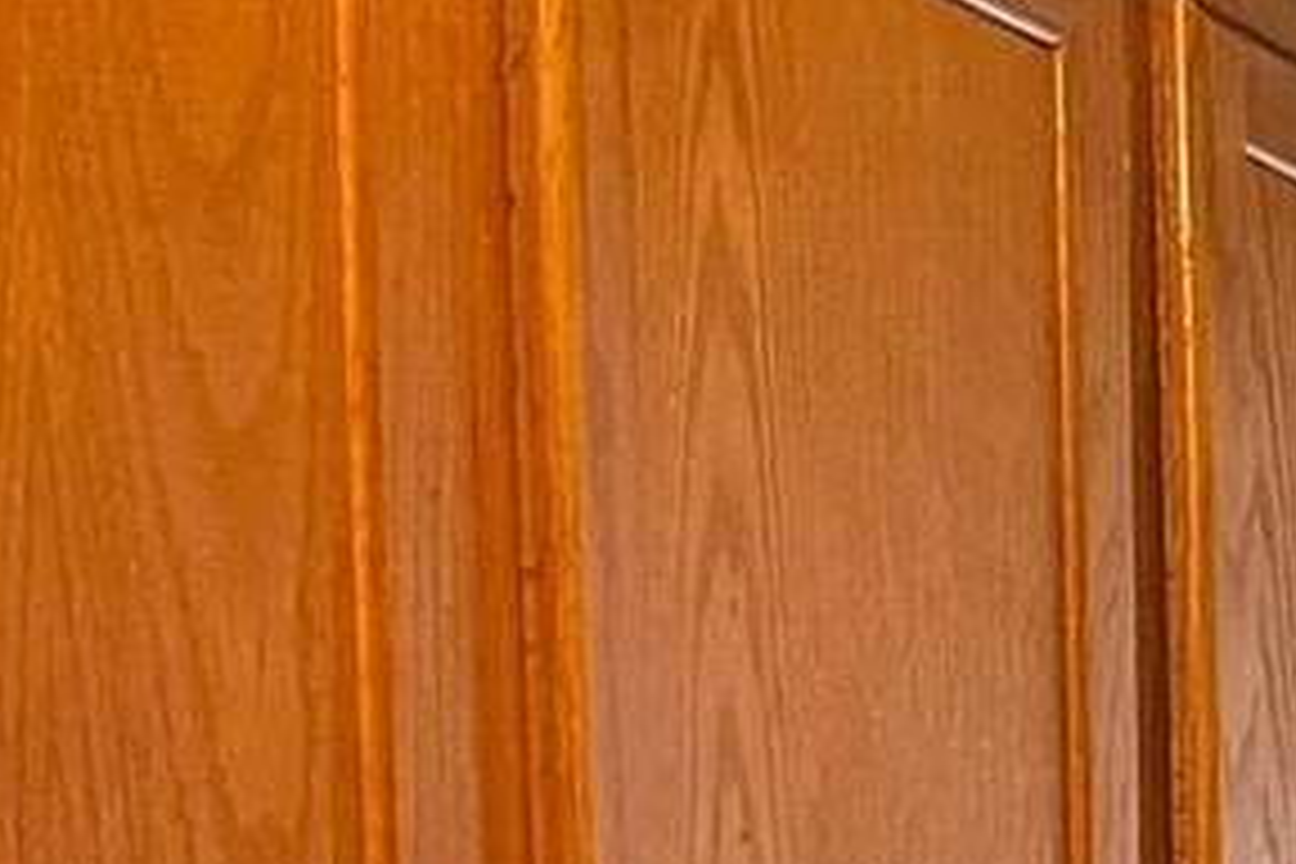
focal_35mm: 130
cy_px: 2349
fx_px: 4680
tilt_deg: -10.8
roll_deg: -1.0
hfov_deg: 13.5
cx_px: 2614
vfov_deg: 9.0
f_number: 1.6
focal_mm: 5.1
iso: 320
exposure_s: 1/60
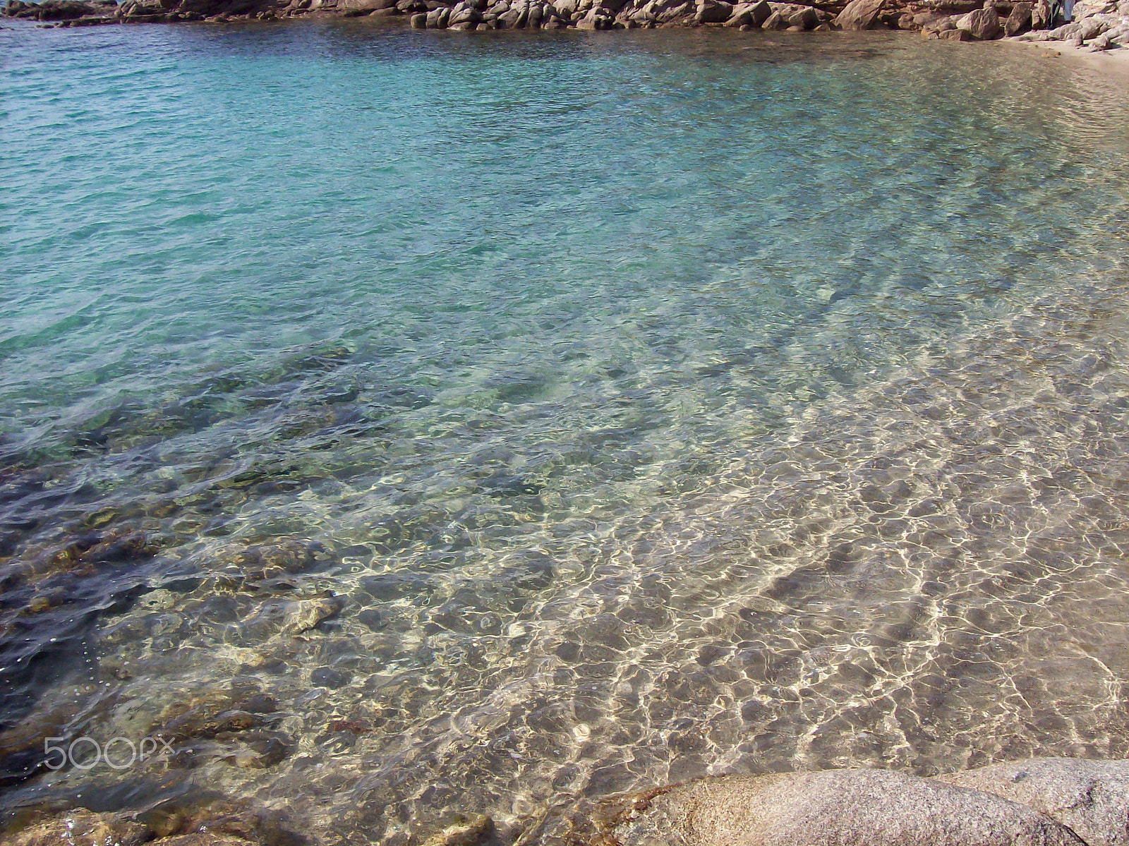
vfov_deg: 39.6
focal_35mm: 36
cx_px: 564
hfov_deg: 51.4
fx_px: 1174
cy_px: 423
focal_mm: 6
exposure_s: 1/489
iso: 80
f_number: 4.8
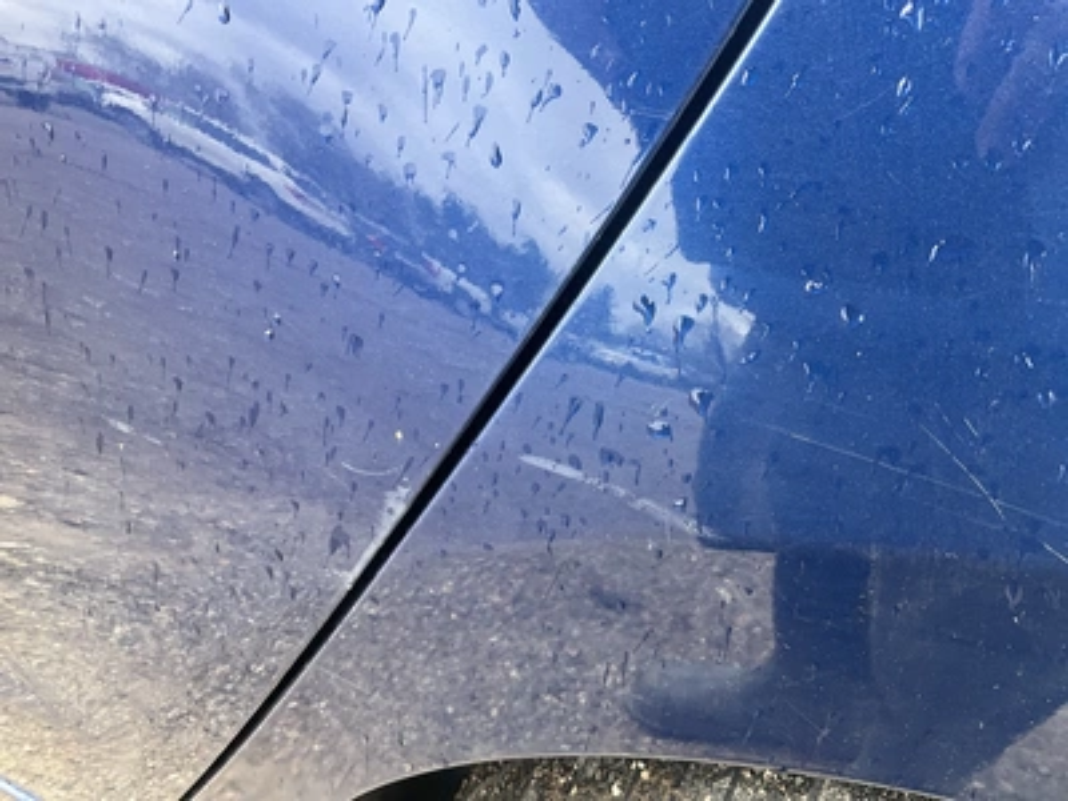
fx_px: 895
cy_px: 400
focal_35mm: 29
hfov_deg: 61.7
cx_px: 534
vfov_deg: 48.2
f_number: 1.8
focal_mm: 3
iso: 25
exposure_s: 1/138
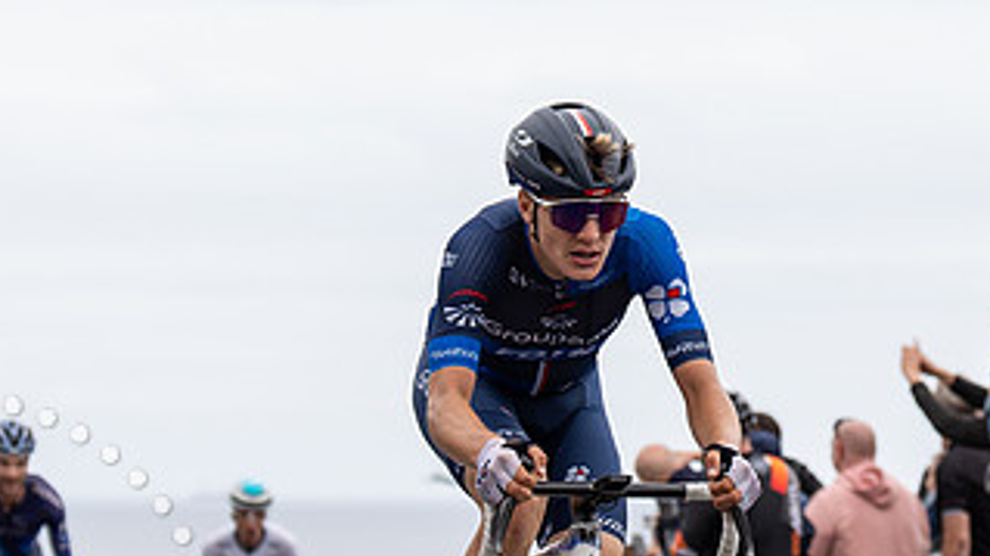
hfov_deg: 10.3
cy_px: 302
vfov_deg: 5.8
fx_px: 5509
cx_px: 572
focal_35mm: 210
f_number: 3.5
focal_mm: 79
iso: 320
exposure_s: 1/1000
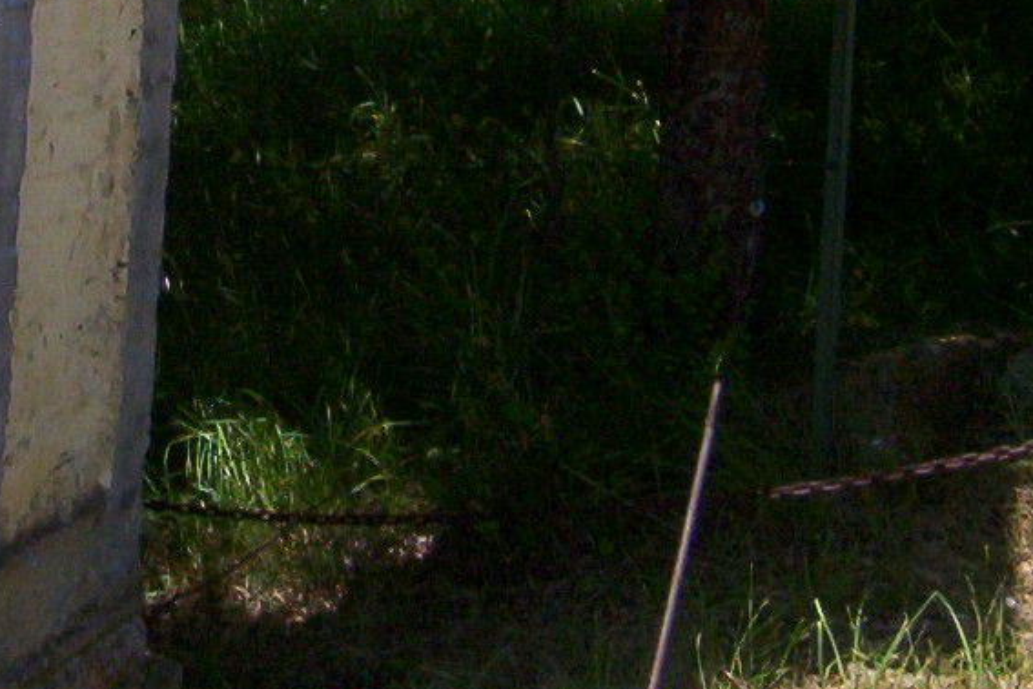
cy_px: -304
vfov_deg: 12.2
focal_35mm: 108
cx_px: -86
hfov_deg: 18.3
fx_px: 3099
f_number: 5.24
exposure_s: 1/712
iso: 100
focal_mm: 5.54
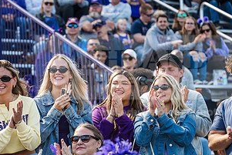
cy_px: 128
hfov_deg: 11.5
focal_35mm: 177
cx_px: 12
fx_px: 1141
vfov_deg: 7.8
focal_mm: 92
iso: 125
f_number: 3.2
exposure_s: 1/500
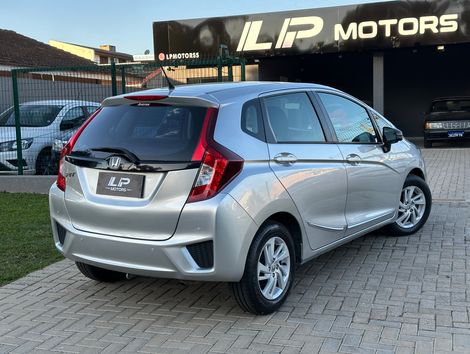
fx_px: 653
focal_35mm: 48
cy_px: 177
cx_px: 235
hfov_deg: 39.6
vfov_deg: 30.3
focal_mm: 6.86
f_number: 1.78
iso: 64
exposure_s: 1/552
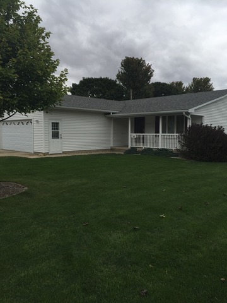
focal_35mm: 29
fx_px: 254
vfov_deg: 61.7
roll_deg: +0.3
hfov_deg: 48.2
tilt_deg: -3.4
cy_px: 152
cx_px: 114
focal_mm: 4.15
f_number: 2.2
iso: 32
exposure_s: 1/1522
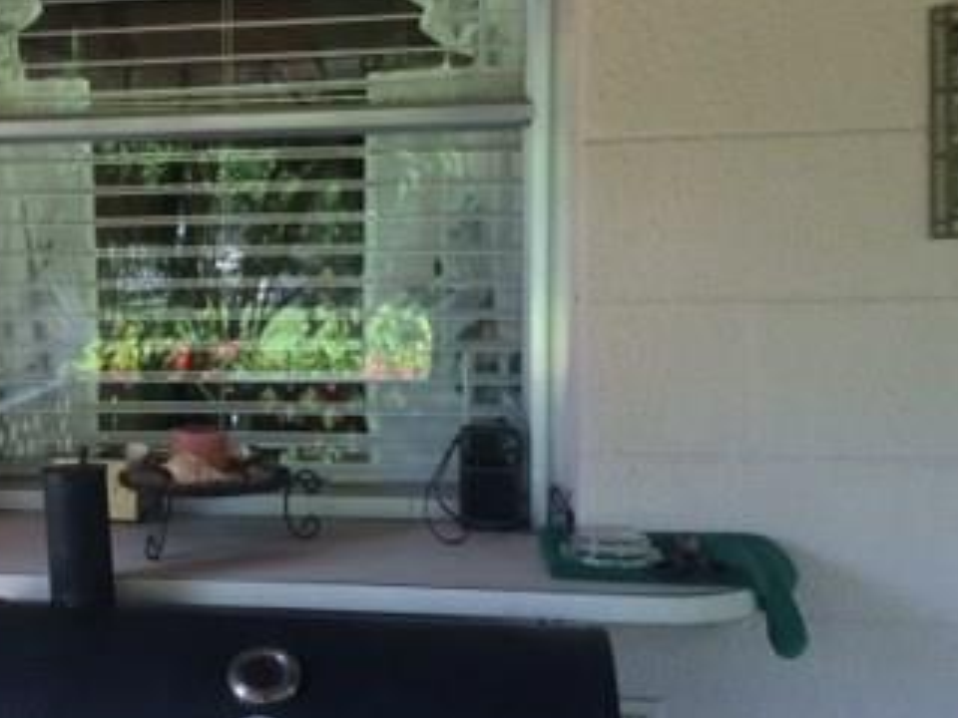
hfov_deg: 31.7
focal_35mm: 58
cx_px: 96
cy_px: 368
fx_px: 1605
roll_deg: +2.5
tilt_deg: -4.4
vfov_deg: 25.2
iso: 40
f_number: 2.2
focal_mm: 4.15
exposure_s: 1/40
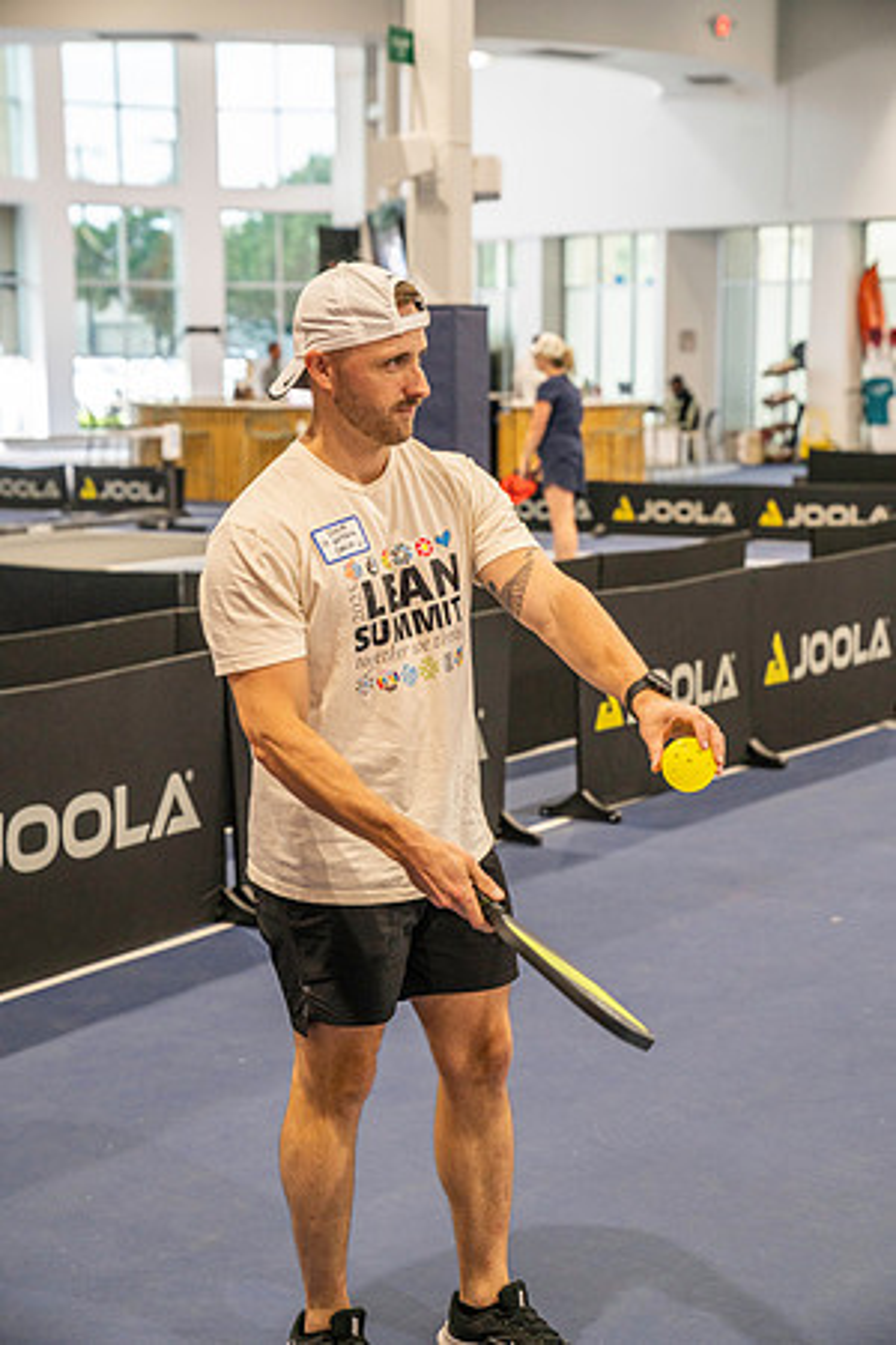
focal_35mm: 70
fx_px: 2613
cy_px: 672
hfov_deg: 19.5
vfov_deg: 28.8
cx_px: 448
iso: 2500
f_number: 4.5
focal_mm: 70
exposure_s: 1/200
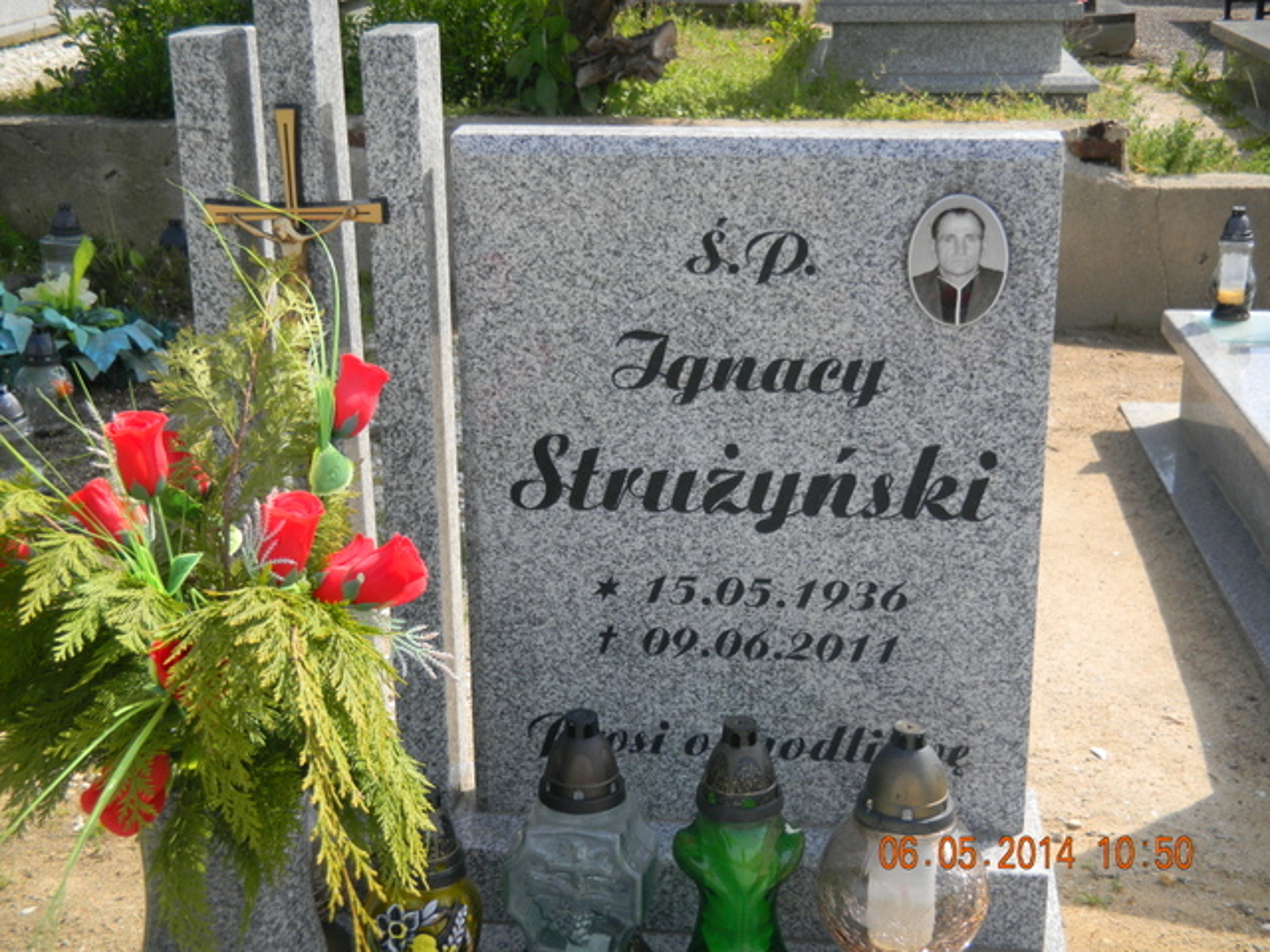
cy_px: 476
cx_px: 635
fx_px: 2018
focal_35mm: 55
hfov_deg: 34.9
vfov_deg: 26.6
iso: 80
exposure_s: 1/278
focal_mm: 9.9
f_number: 4.2
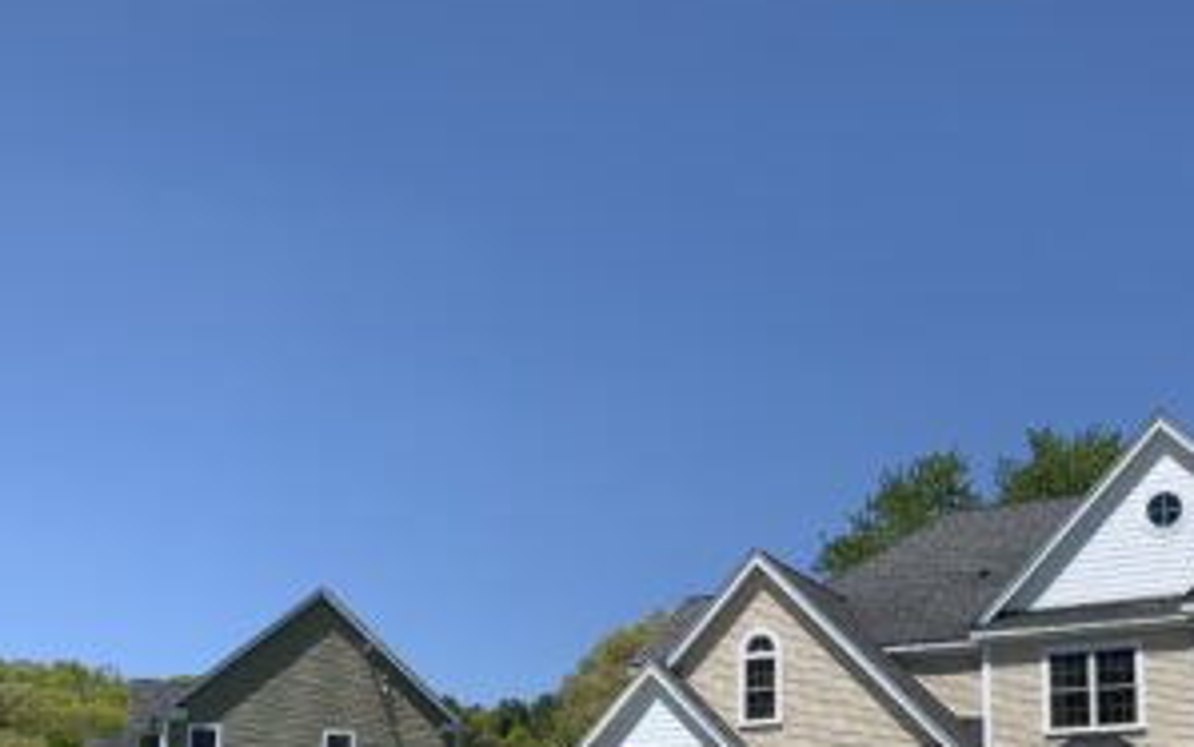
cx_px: 827
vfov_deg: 26.1
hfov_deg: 41.9
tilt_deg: +7.4
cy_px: 735
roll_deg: -0.3
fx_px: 1530
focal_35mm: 47
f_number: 1.8
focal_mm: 4.25
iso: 25
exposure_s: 1/2833
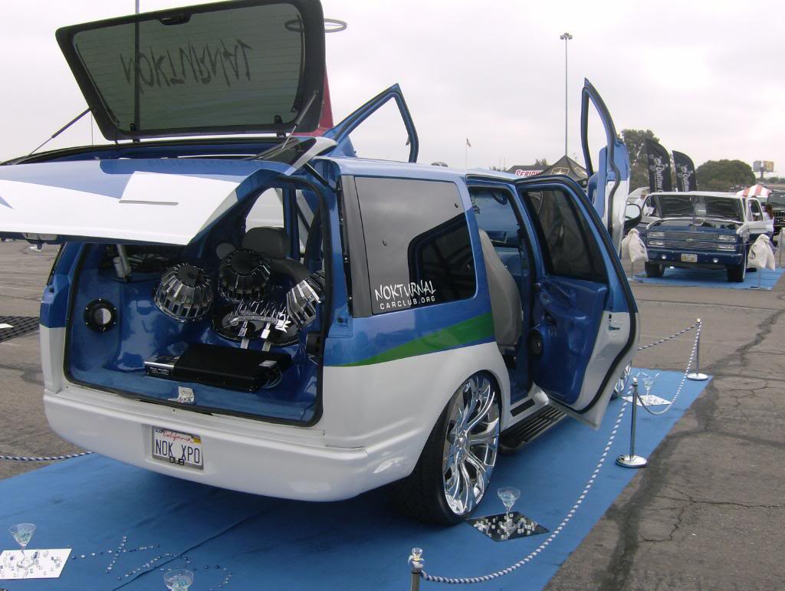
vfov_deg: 39.7
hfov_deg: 51.3
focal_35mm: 36
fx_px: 818
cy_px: 296
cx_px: 392
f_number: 4.7
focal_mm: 6
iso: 100
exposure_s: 1/650
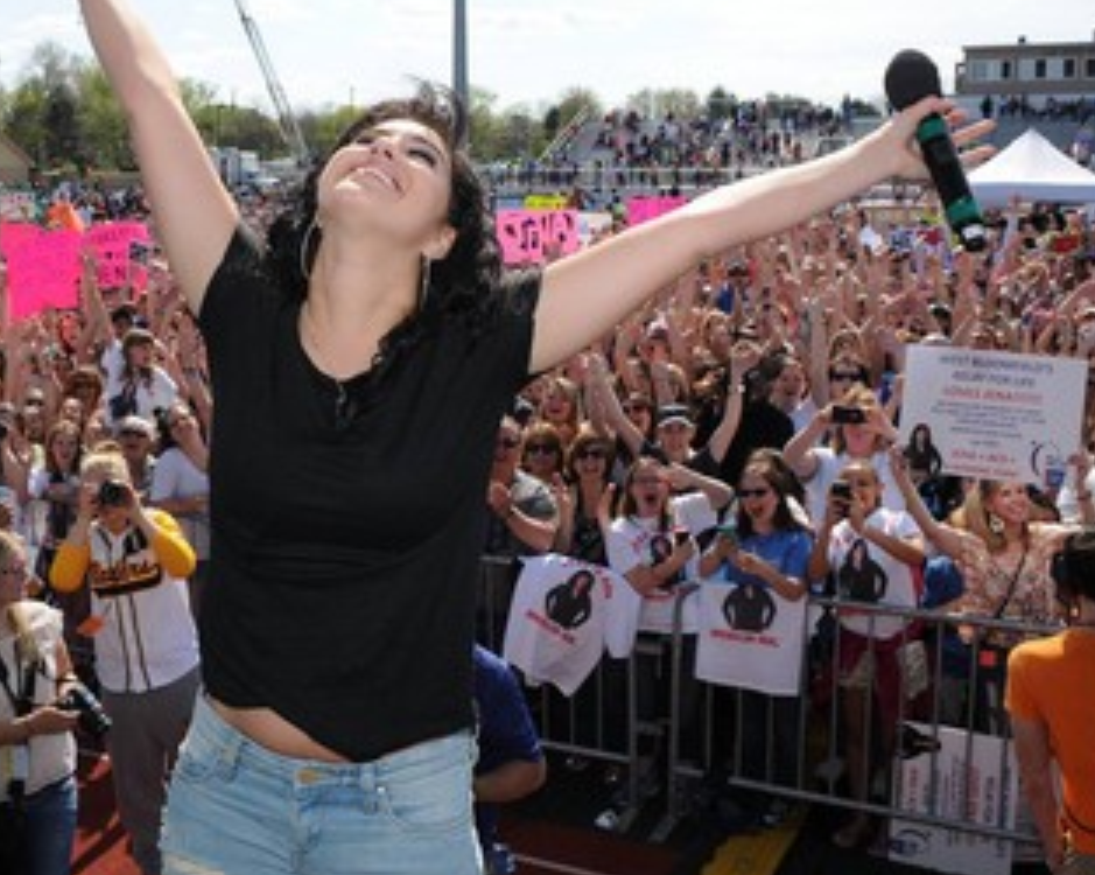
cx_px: 371
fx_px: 1360
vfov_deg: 35.5
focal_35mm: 42
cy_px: 338
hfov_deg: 43.3
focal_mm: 28
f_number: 13
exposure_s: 1/200
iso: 250
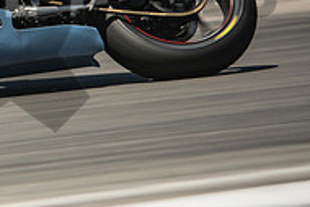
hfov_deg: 1.9
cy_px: -10
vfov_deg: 1.3
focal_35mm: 1082
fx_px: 9324
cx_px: -155
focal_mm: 200
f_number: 2
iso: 160
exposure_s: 1/250
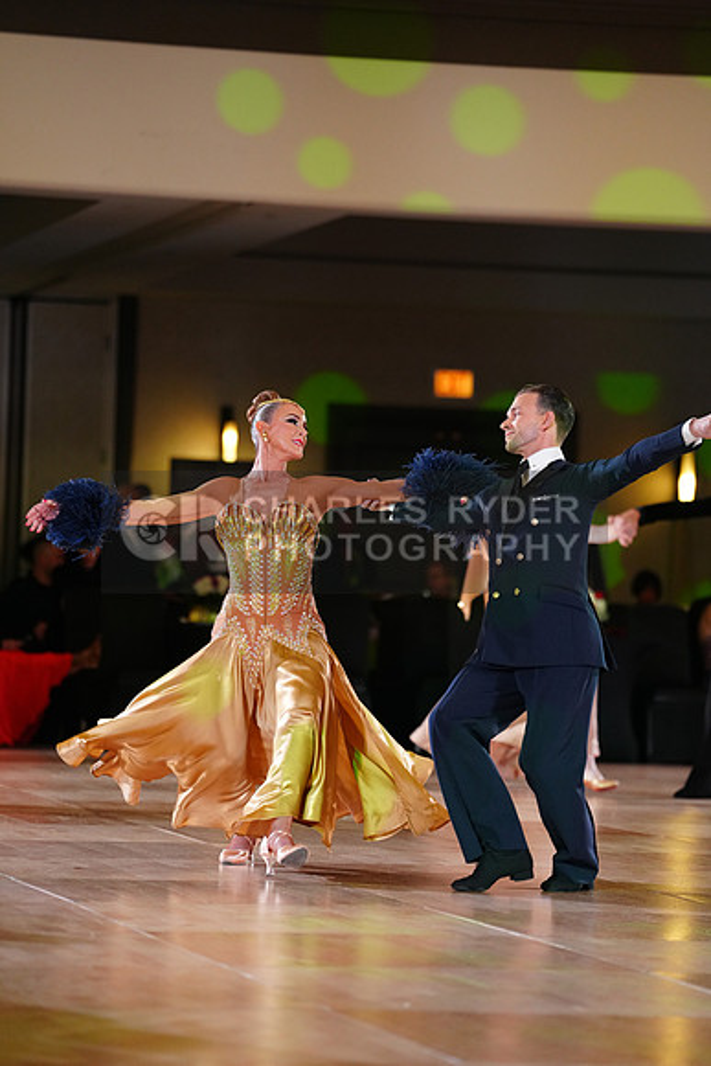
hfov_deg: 9.9
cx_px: 356
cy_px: 533
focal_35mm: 138
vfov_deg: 14.9
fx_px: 4085
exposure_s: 1/400
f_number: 2.8
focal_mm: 138
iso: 2500
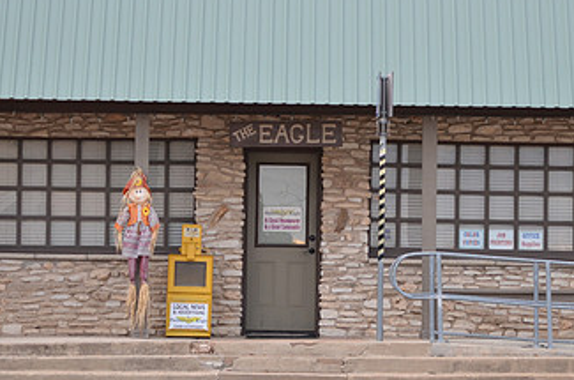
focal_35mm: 166
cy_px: 159
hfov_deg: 12.4
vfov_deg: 8.2
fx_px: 2640
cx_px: 298
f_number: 5
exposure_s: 1/100
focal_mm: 62
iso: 400
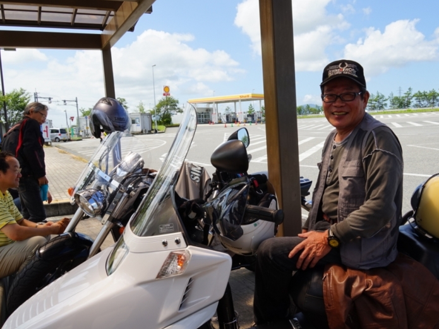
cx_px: 235
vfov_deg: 45.4
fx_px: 393
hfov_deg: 58.3
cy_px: 168
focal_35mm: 31
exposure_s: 1/90
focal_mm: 19
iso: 100
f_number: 13
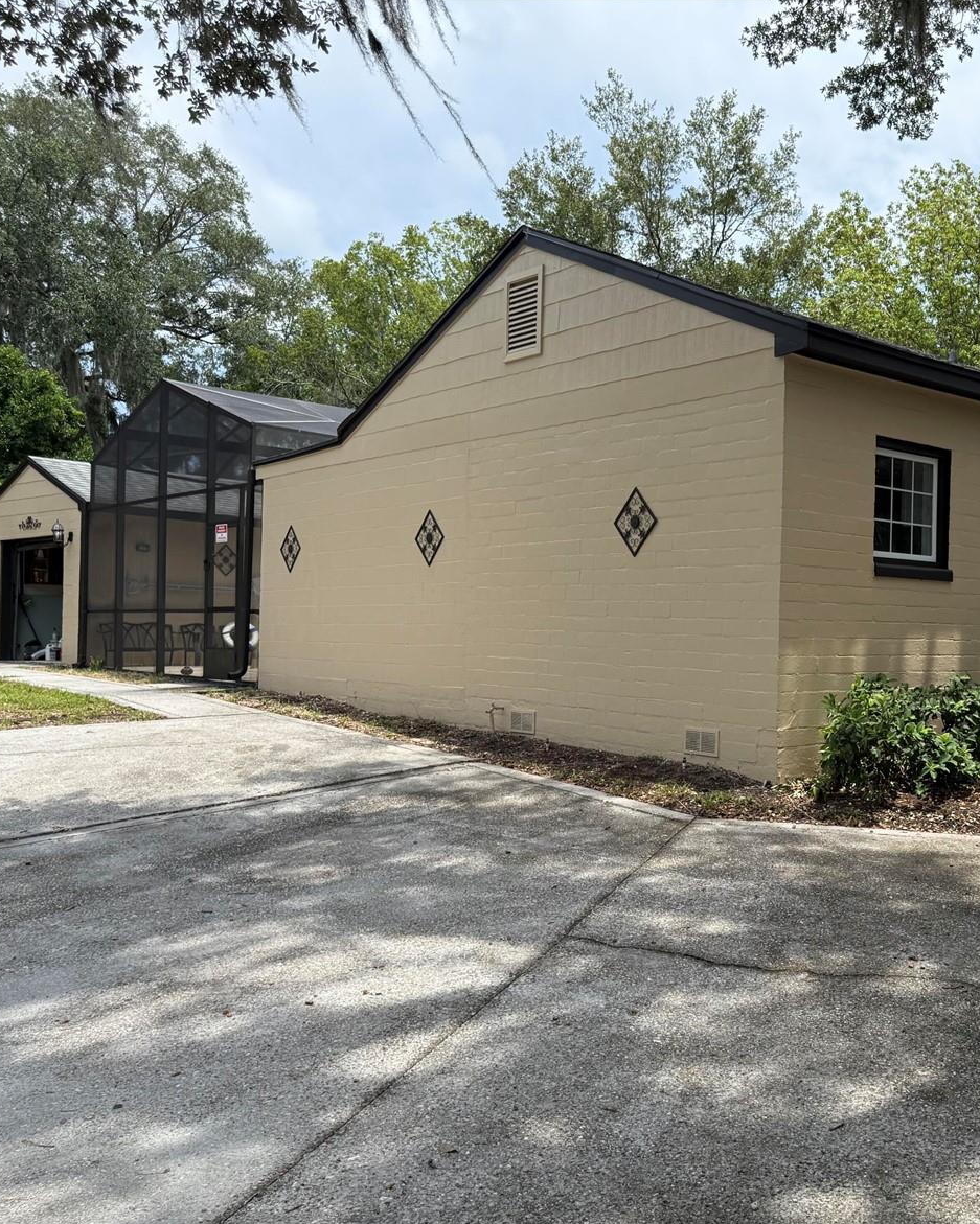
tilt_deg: -0.5
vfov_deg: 55.7
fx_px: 1160
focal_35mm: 32
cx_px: 805
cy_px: 624
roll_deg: -1.0
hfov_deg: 43.3
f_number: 1.78
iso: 100
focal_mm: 6.76
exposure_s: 1/3584
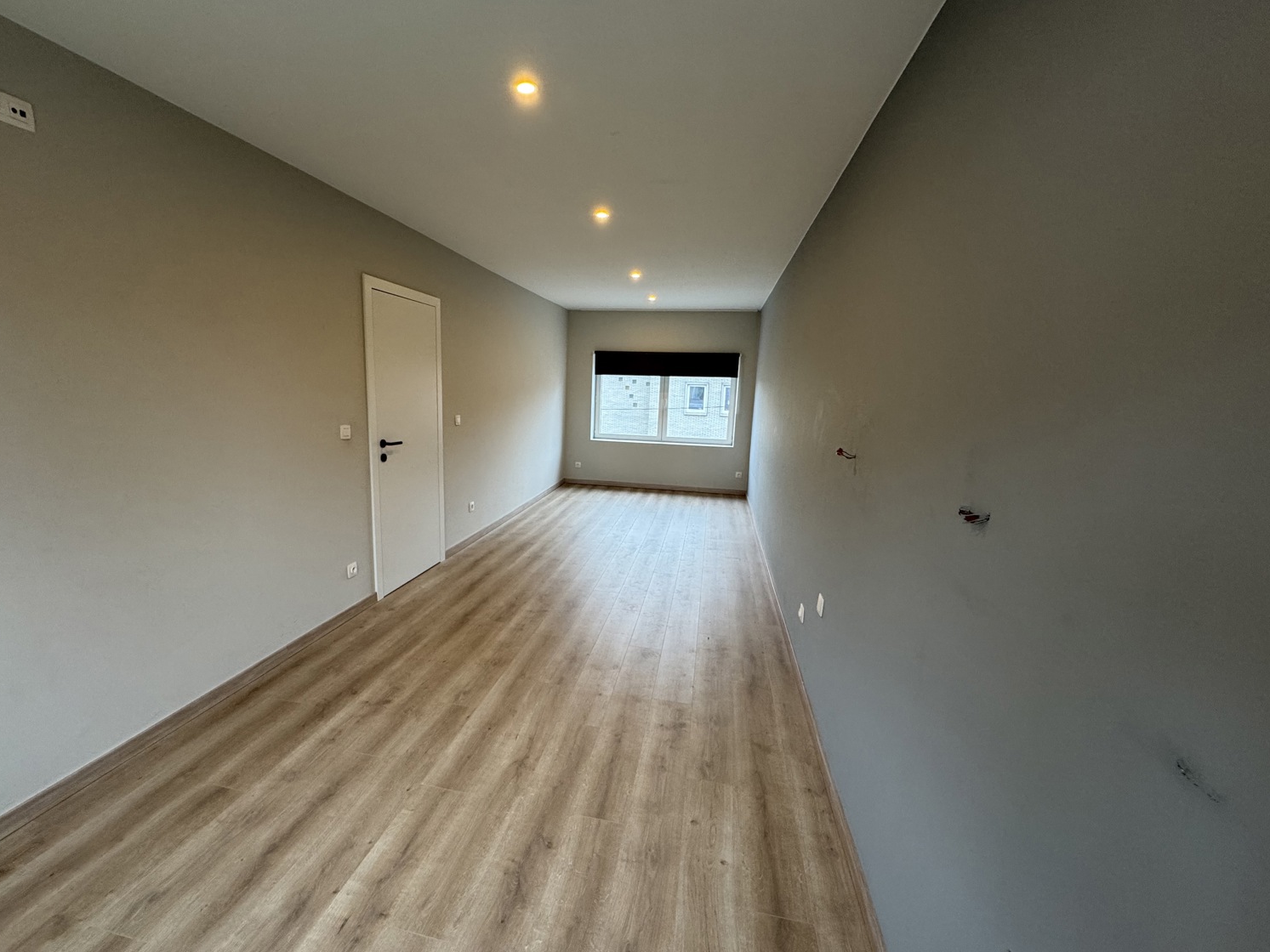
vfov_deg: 81.7
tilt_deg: -10.3
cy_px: 483
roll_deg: -1.6
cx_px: 600
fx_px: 550
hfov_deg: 98.1
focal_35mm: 15
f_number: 2.2
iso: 200
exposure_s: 1/100
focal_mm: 2.22
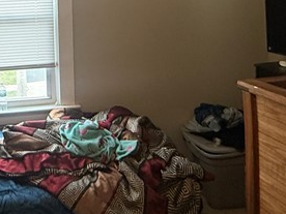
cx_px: 27
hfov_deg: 34.7
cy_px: 11
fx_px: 430
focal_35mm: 52
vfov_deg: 26.8
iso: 320
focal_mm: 2.22
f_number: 2.2
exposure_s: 1/120
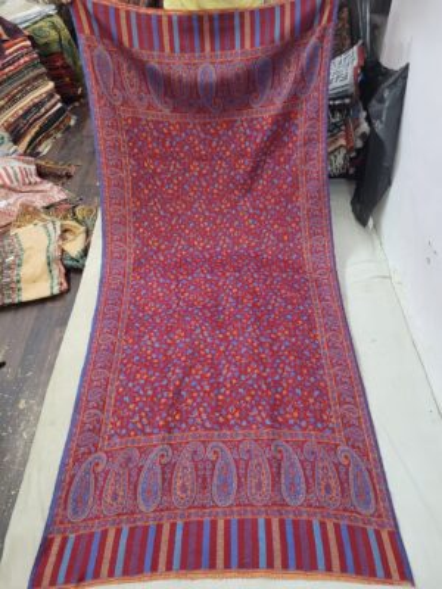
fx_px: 443
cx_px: 221
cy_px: 294
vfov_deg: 67.3
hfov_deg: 53.1
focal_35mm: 26
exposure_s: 1/50
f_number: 1.8
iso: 500
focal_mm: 5.4
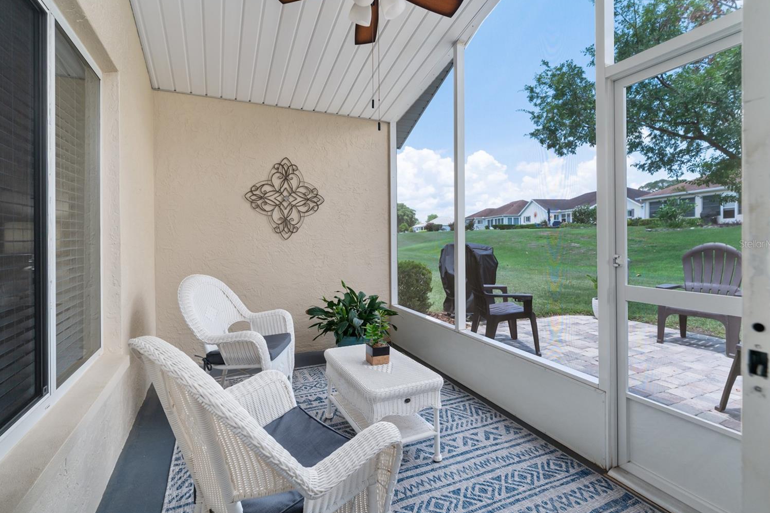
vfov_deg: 70.5
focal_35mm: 17
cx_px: 374
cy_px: 244
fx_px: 363
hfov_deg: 93.4
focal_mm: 15.9
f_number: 7.1
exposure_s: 1/40
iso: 320
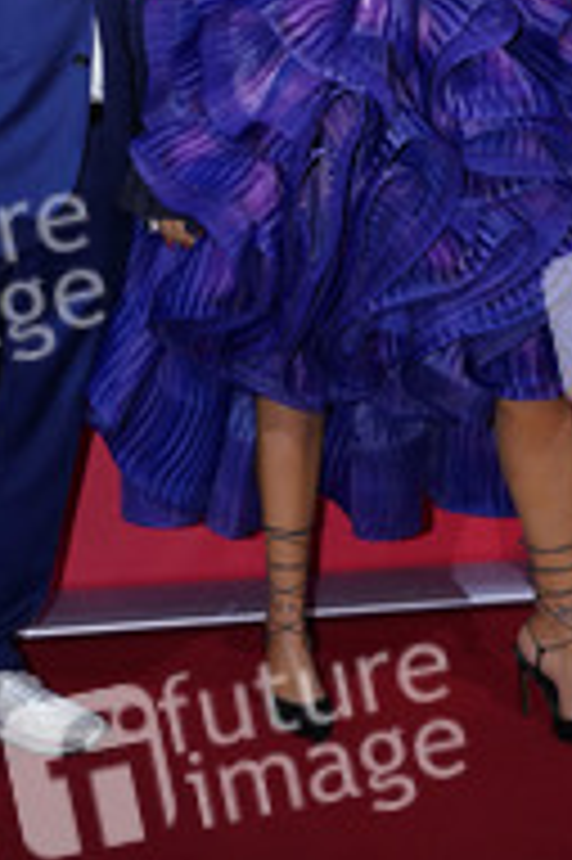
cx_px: 365
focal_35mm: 94
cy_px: 77
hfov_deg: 14.5
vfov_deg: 21.2
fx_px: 2244
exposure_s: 1/60
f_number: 4.5
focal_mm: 45
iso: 1600
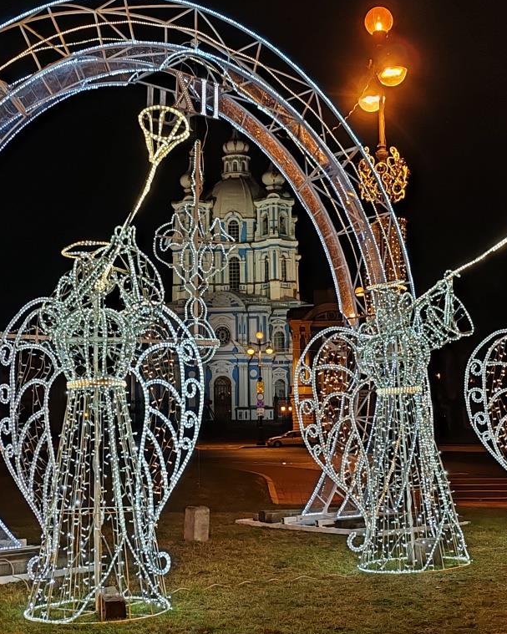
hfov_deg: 28.1
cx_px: 266
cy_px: 317
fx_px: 1013
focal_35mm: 54
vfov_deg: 34.7
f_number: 1.9
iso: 500
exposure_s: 1/100
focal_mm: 6.12
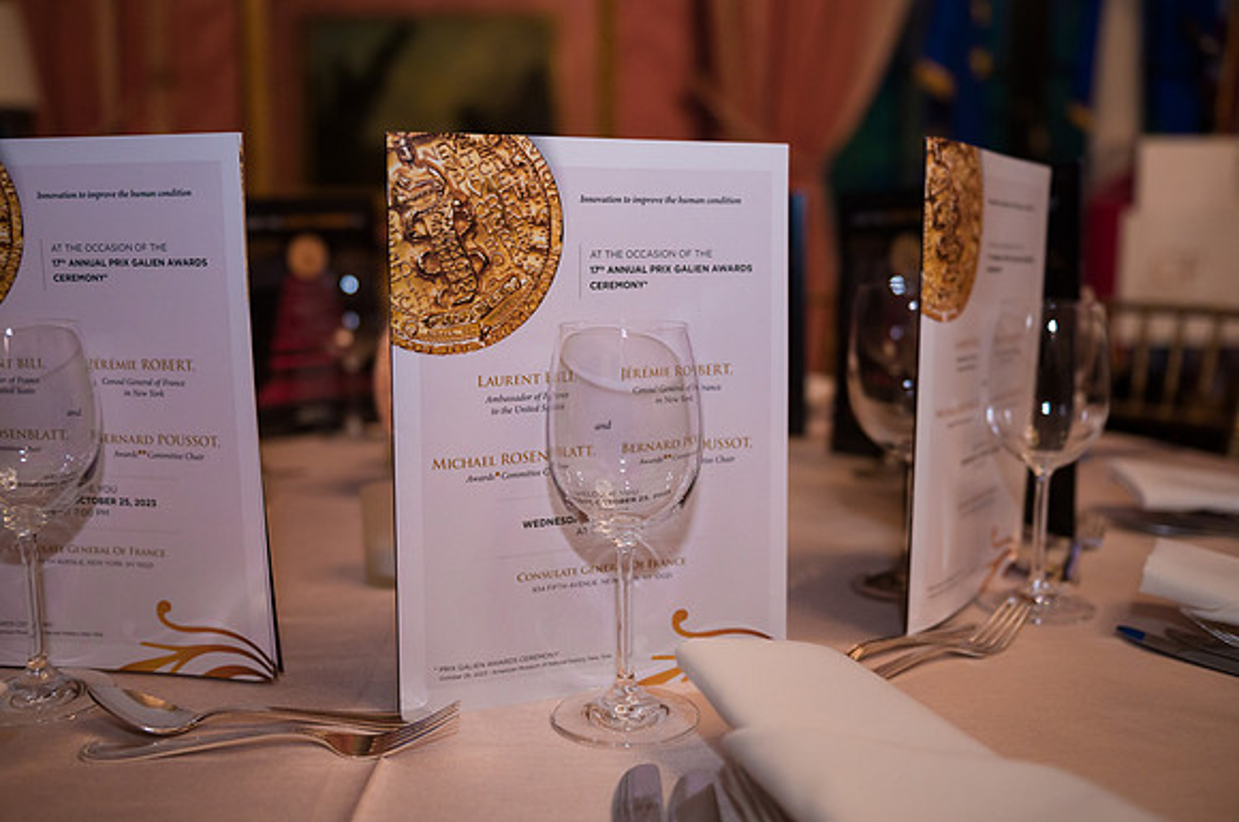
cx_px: 620
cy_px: 411
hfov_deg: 54.2
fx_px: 1210
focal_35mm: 35
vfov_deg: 37.6
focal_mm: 35
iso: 1600
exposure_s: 1/200
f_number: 3.2
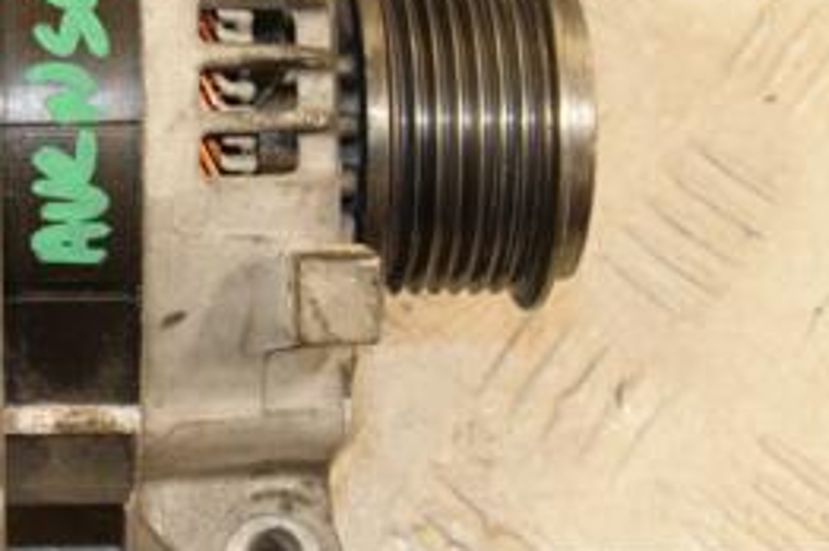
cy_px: 180
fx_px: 2691
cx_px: 35
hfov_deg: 17.2
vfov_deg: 11.7
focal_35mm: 117
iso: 800
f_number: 6.3
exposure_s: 1/200
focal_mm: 34
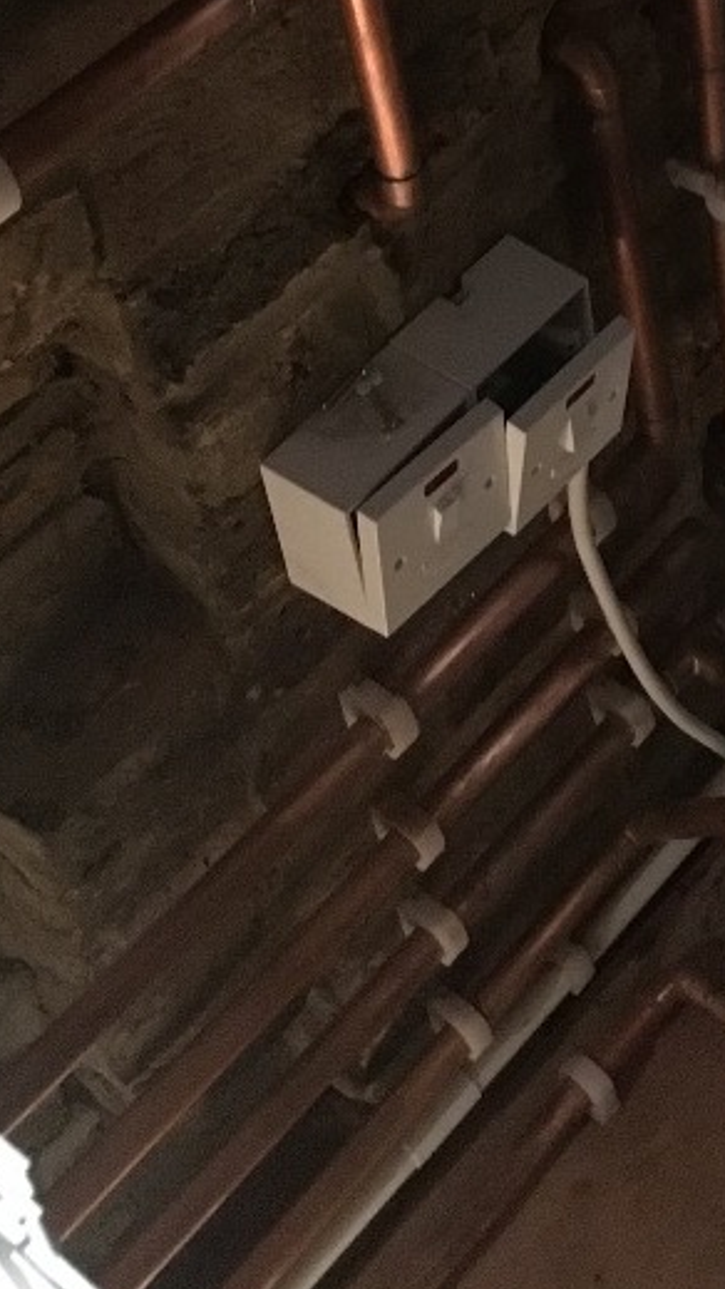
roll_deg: +5.0
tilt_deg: -38.7
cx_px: 765
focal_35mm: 73
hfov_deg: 16.1
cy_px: -10
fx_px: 2494
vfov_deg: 27.3
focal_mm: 4.15
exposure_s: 1/17
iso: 800
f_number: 2.2
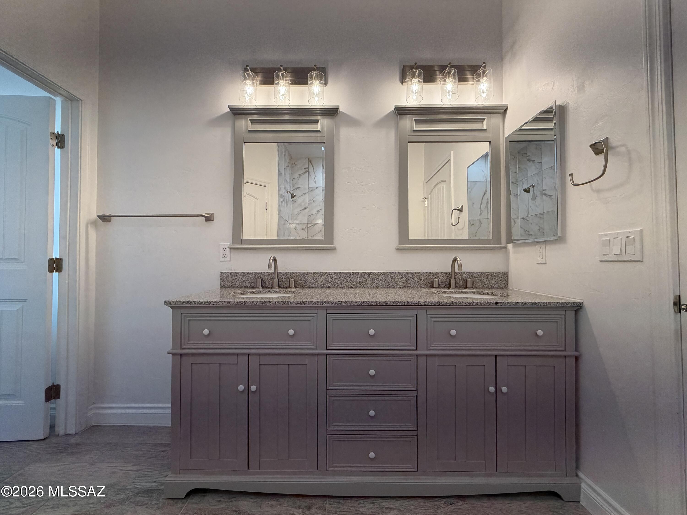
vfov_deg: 85.7
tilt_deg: +1.0
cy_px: 258
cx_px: 344
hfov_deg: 102.1
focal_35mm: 14
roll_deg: +0.7
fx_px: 278
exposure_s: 1/120
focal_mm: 2.22
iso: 100
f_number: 2.2
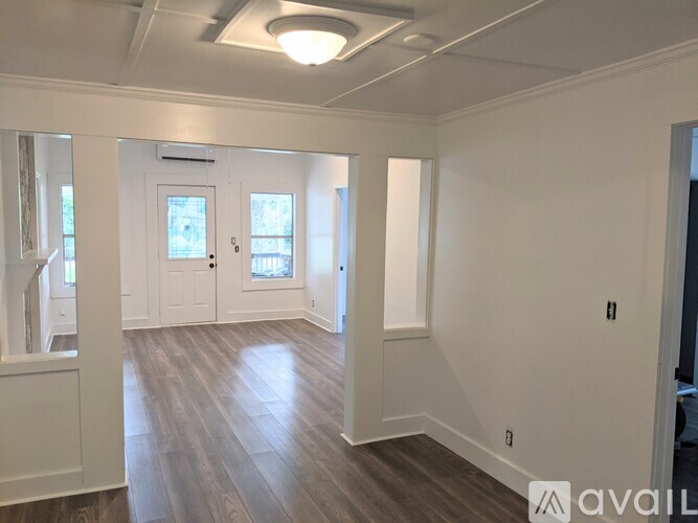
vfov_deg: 51.3
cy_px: 262
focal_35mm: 27
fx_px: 544
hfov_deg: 65.3
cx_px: 349
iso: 122
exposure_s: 1/120
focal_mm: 4.44
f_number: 1.8
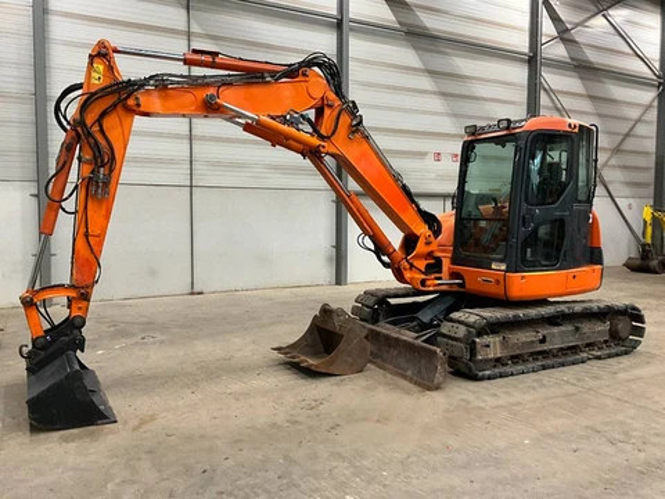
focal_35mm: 29
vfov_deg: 48.2
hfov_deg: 61.7
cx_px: 332
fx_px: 557
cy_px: 250
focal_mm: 3
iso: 200
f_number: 1.8
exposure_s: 1/60
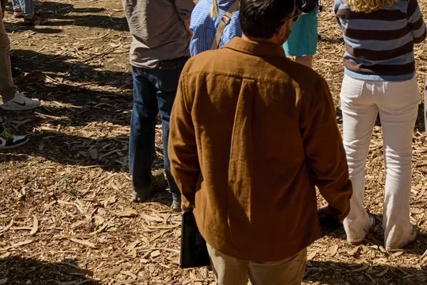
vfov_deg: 14.5
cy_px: -61
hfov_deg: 22.0
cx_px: 355
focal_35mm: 91
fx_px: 1080
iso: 400
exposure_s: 1/800
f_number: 8
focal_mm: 35
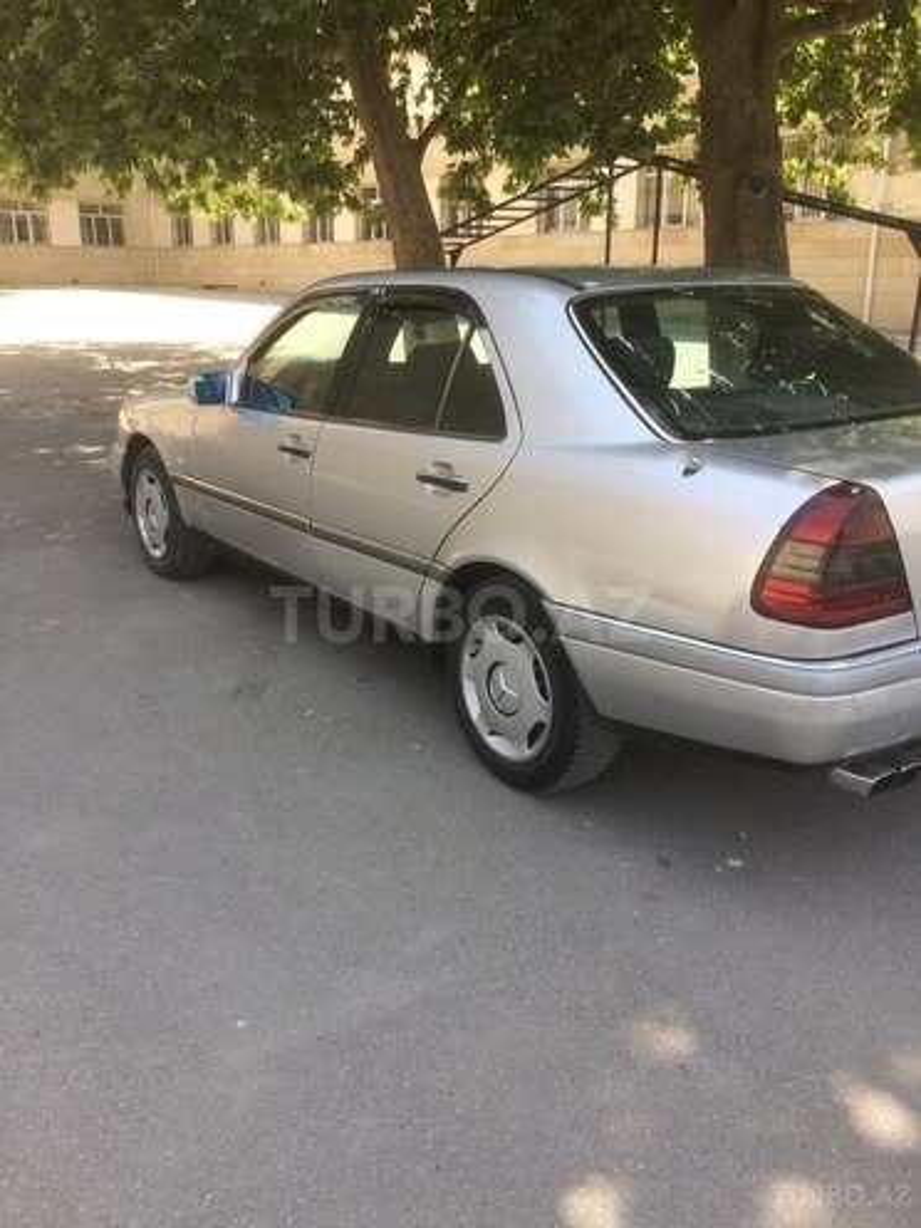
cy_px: 614
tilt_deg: -18.7
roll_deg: -0.1
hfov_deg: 48.2
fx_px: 1029
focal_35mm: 29
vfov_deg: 61.7
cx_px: 460
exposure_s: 1/507
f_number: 2.2
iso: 32
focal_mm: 4.15
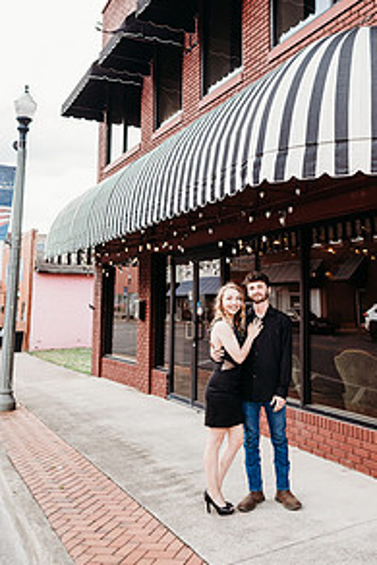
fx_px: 580
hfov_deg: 35.1
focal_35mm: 37
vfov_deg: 51.5
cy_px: 224
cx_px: 288
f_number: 2.8
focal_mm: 24
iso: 250
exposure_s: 1/640
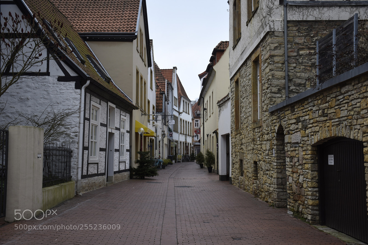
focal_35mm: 45
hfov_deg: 43.6
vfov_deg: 29.9
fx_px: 460
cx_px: 184
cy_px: 122
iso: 100
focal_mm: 30
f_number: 4
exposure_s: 1/125
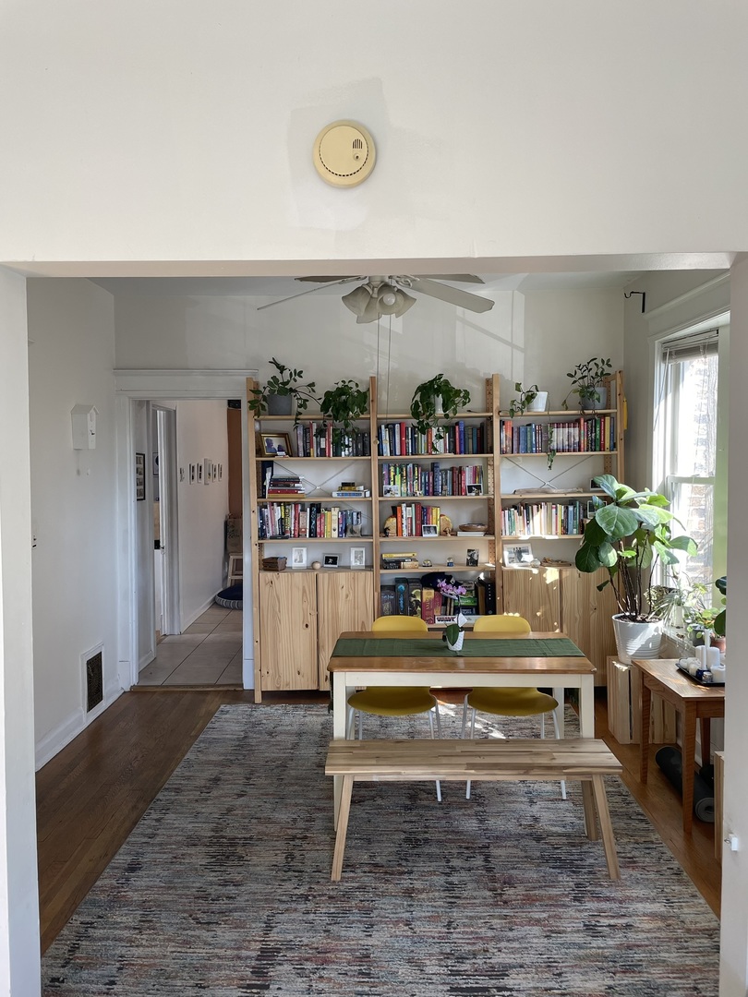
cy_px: 498
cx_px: 374
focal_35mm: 26
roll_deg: -0.1
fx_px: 749
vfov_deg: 67.3
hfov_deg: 53.1
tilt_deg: -2.7
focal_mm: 4.2
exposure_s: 1/121
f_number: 1.6
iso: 50
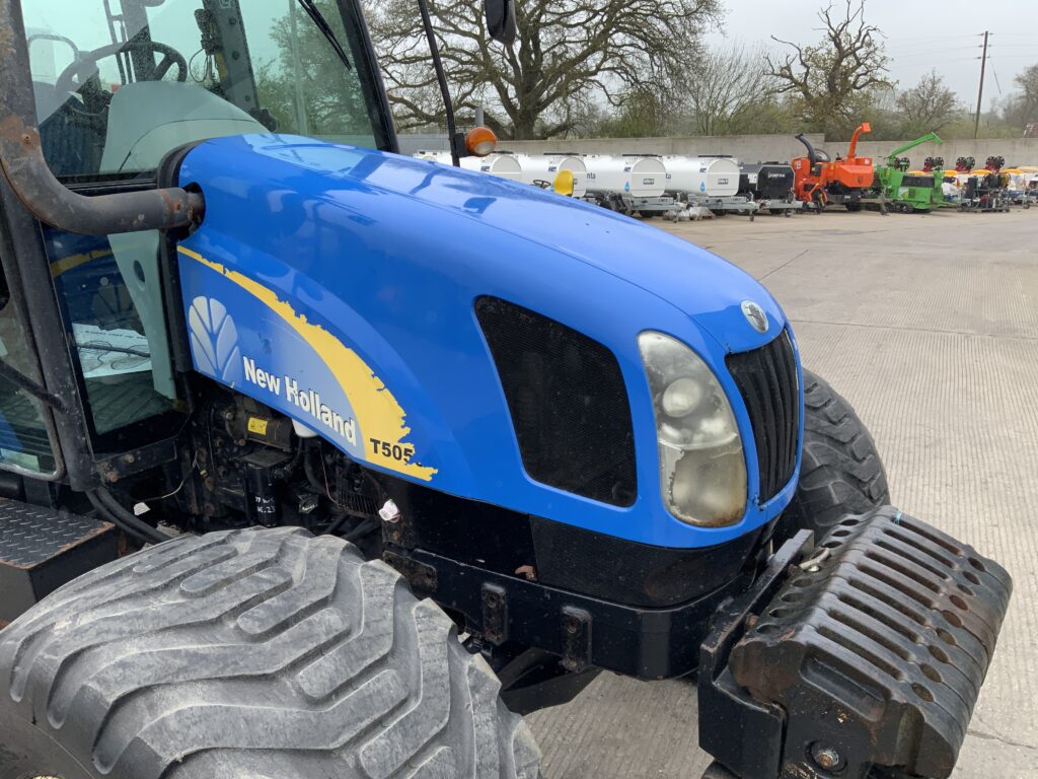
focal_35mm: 29
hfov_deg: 61.7
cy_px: 390
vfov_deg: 48.2
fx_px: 870
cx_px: 519
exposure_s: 1/540
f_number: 1.8
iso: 16
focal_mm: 3
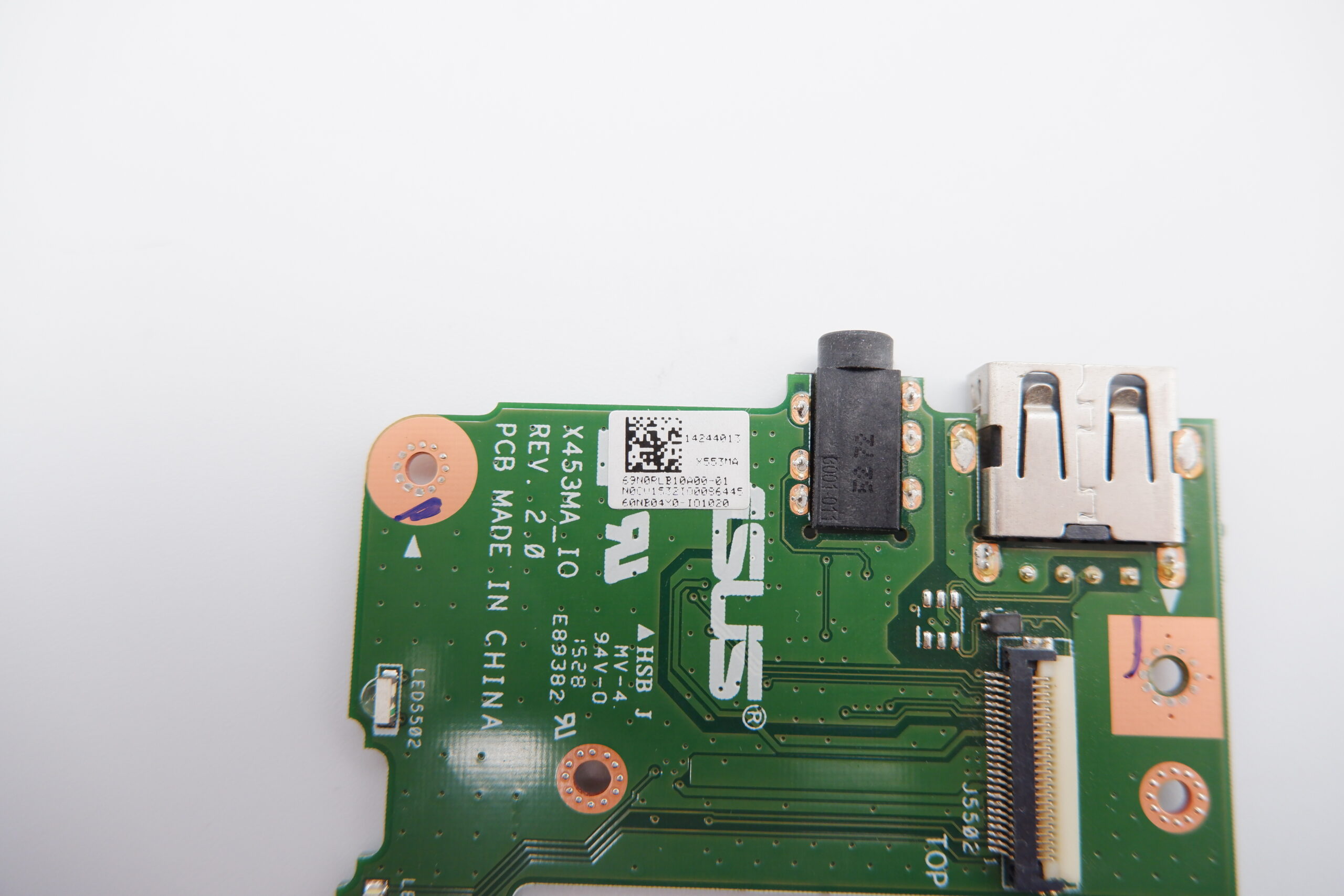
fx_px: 859
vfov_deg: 55.1
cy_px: 448
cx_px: 672
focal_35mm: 23
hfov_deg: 76.1
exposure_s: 1/150
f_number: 4.5
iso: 800
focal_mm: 15
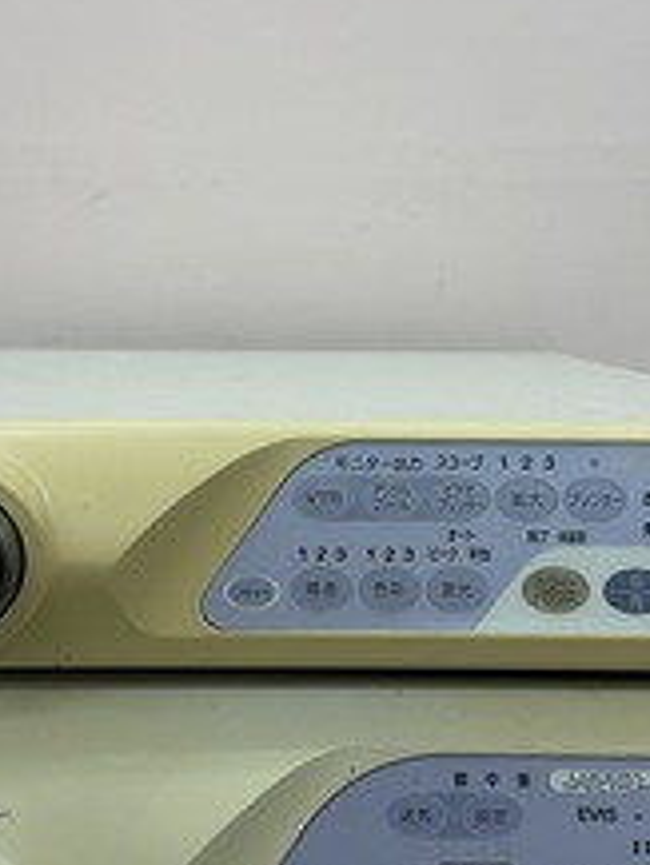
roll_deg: -0.4
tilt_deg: -6.4
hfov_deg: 24.8
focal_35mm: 59
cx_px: 275
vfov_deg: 32.7
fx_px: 1476
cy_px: 431
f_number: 1.78
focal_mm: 6.86
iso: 80
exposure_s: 1/246
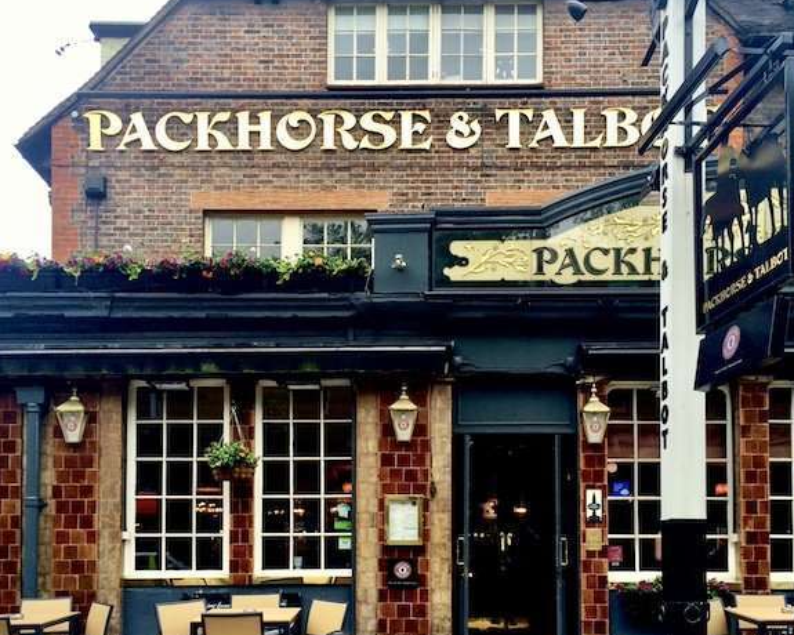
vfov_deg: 45.8
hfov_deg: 55.6
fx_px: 752
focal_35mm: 32
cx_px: 416
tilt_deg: +13.4
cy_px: 329
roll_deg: -1.1
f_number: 2.2
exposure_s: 1/105
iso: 32
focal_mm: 4.15
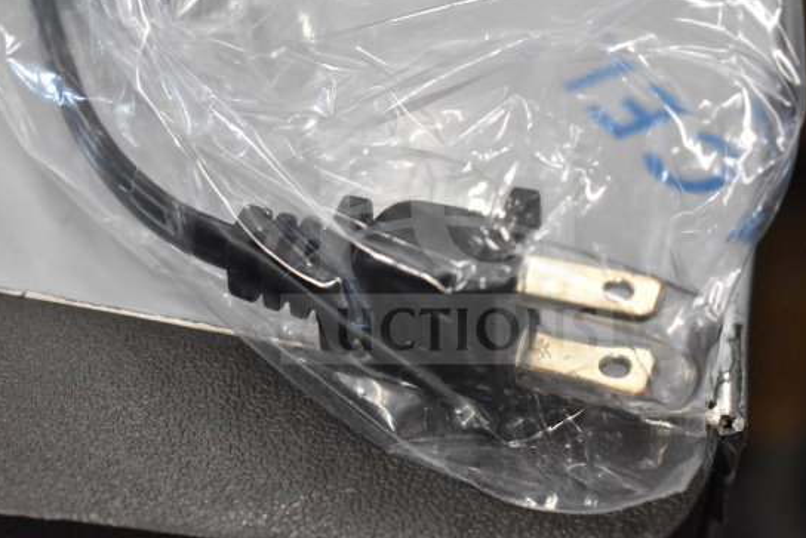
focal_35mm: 93
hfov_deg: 22.0
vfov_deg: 14.8
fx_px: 2073
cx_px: 446
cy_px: 247
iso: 5600
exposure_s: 1/100
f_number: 5.6
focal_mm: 55
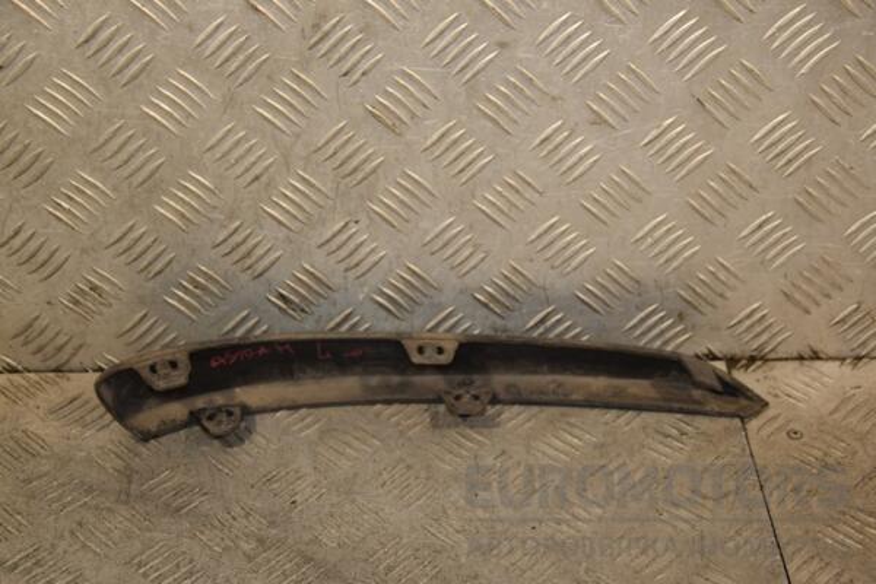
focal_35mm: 68
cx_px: 438
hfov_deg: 29.9
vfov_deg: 20.2
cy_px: 292
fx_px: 1642
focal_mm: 45
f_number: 4.8
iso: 800
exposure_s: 1/160
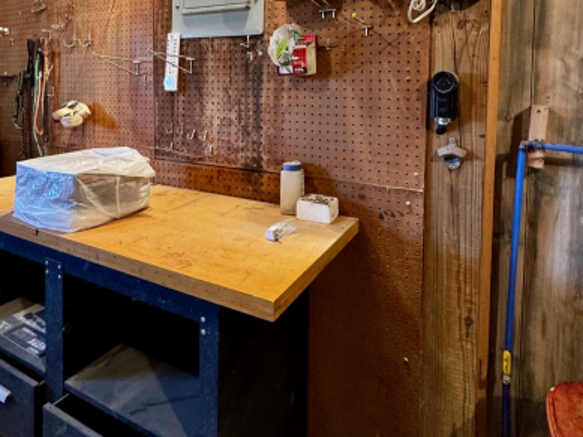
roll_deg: +0.0
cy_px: 97
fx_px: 404
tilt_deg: -2.6
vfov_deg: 53.6
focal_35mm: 24
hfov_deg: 71.5
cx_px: 277
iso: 400
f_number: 2.2
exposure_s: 1/60
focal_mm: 2.22
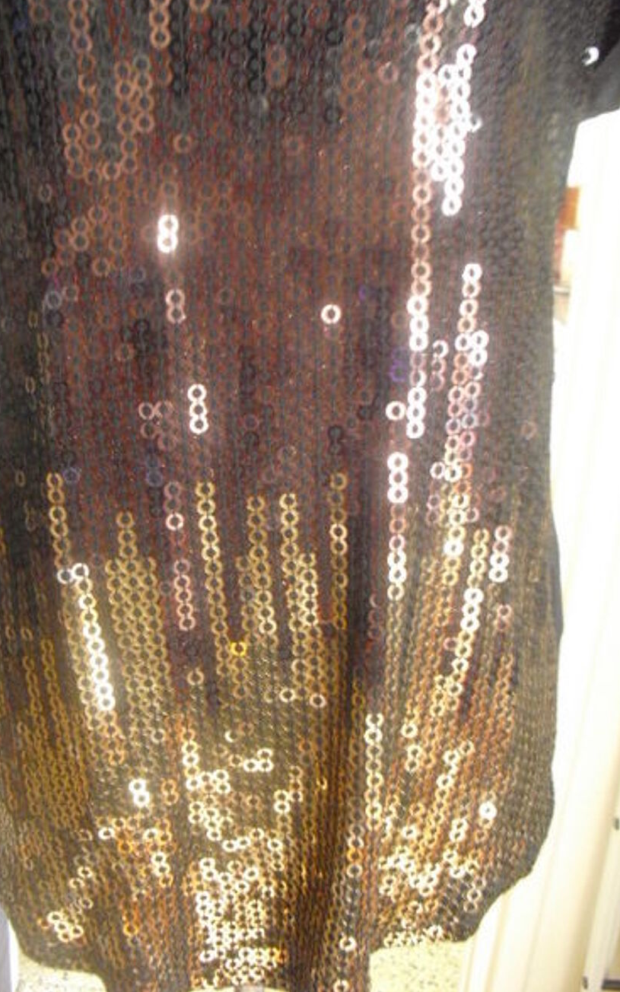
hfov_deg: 32.8
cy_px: 487
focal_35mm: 39
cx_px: 286
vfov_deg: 50.4
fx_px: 1054
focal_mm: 6.3
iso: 800
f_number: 3.1
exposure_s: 1/8
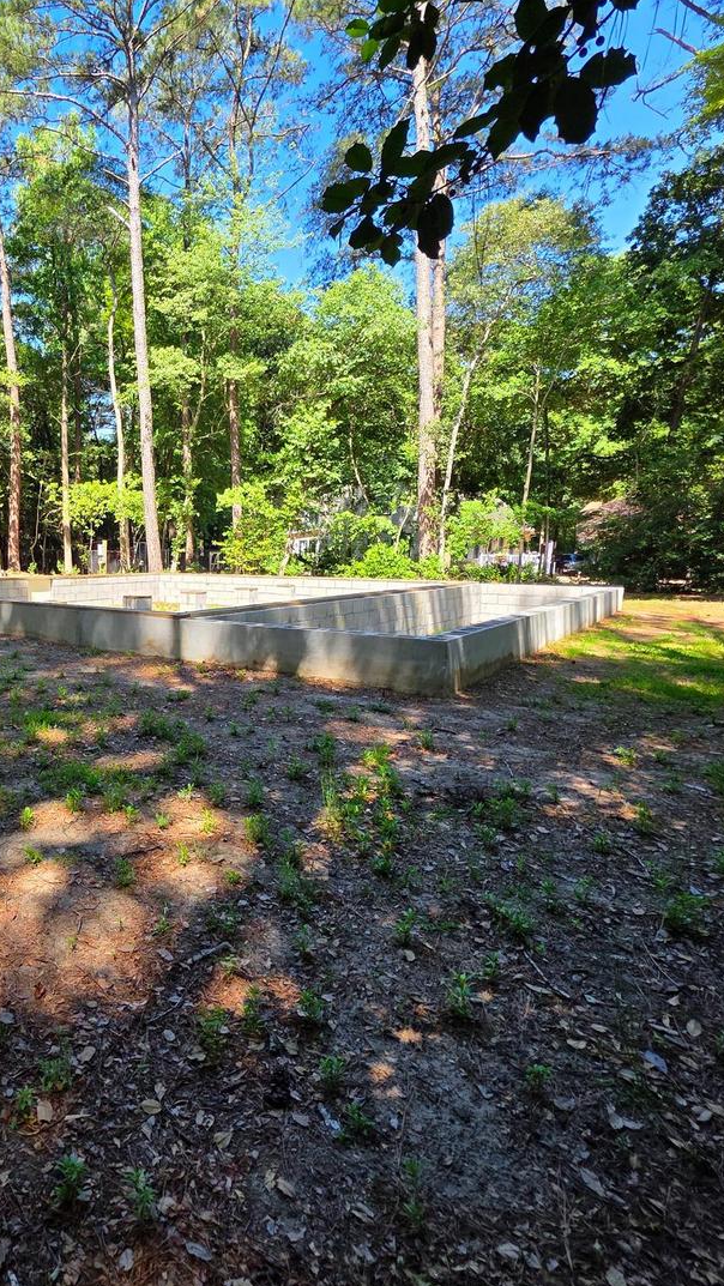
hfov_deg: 52.5
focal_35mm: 19
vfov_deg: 89.6
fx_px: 648
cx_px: 96
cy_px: 645
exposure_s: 1/424
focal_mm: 2.2
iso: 40
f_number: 1.9
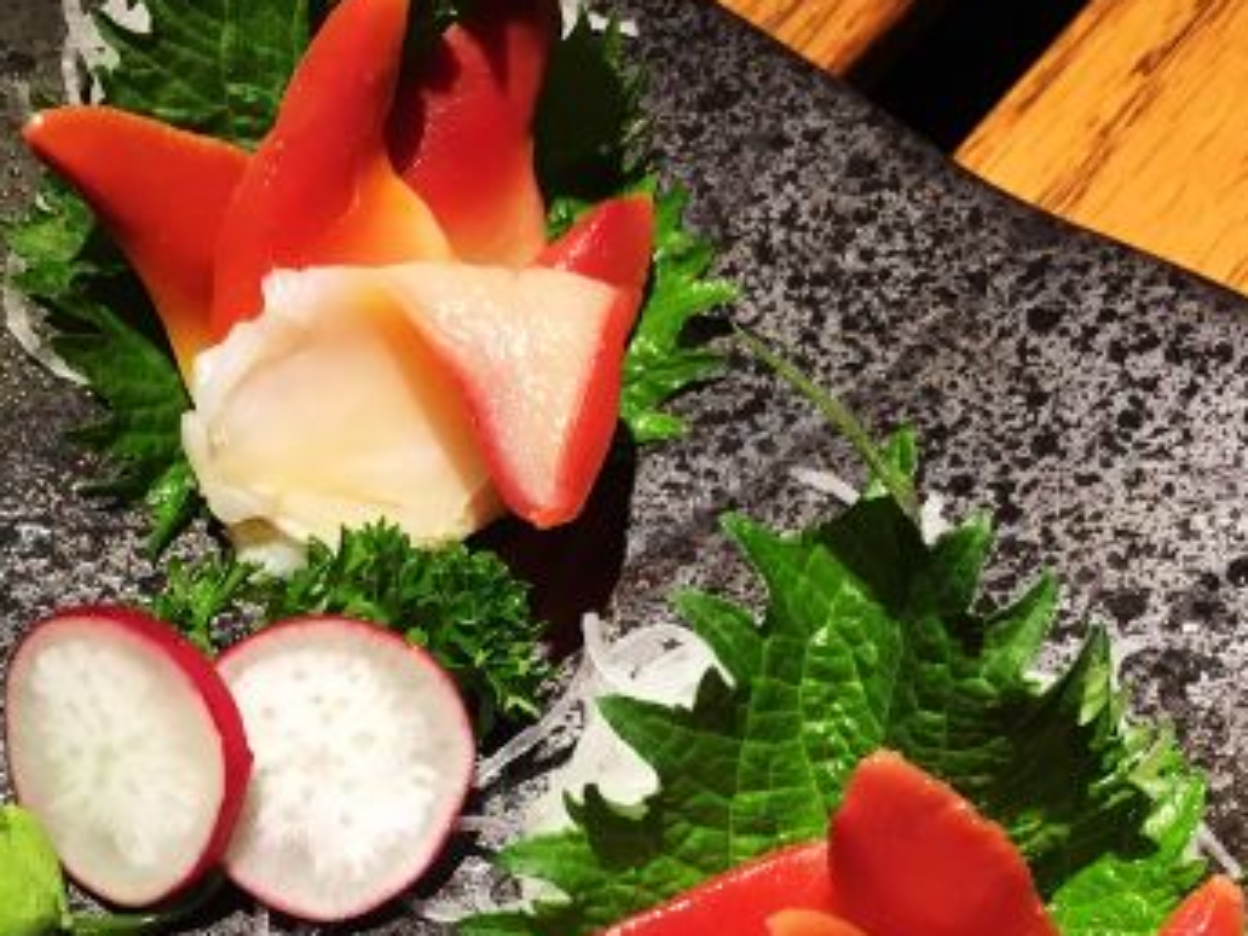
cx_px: 512
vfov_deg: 24.2
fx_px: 2127
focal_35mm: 59
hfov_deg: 32.6
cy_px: 818
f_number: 2.2
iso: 40
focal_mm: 4.15
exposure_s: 1/33
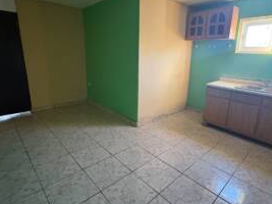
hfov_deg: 78.9
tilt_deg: -14.0
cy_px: 95
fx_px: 165
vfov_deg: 63.3
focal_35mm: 21
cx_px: 144
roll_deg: -1.0
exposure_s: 1/40
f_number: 2.2
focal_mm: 2.22
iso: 640
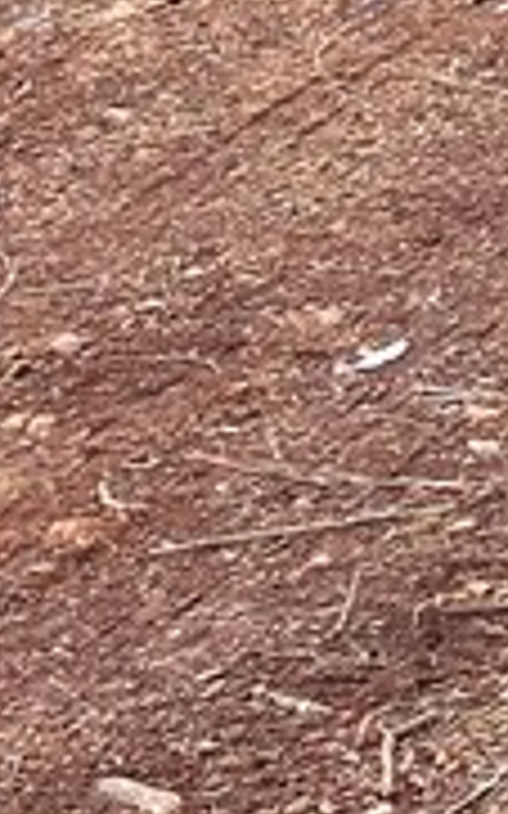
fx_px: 6385
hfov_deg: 4.5
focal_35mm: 288
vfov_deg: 7.1
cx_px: 1173
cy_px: -765
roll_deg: -7.2
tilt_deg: -9.5
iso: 64
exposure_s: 1/501
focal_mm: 6.86
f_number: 1.78
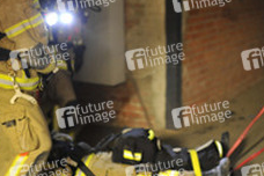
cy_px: 86
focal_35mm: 69
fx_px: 506
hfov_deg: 29.1
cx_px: 170
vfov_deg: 19.7
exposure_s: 1/50
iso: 2000
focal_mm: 35
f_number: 1.4
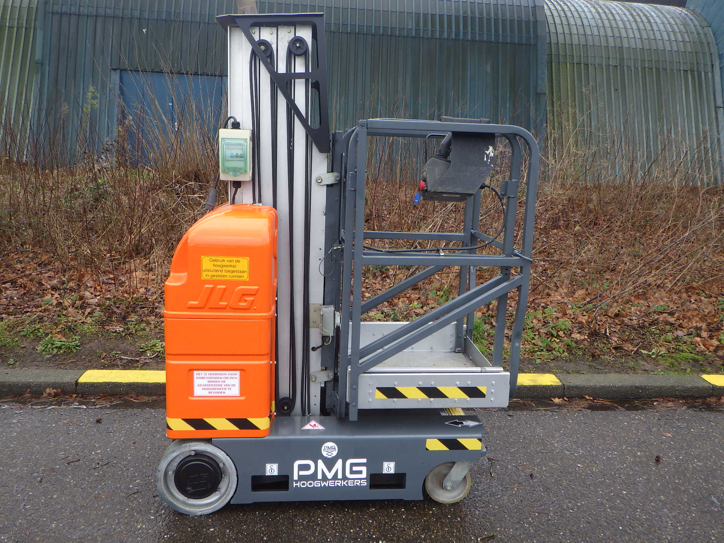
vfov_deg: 49.7
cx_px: 362
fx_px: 586
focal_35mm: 28
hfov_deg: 63.4
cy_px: 272
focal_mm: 5
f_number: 3.5
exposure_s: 1/100
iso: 125
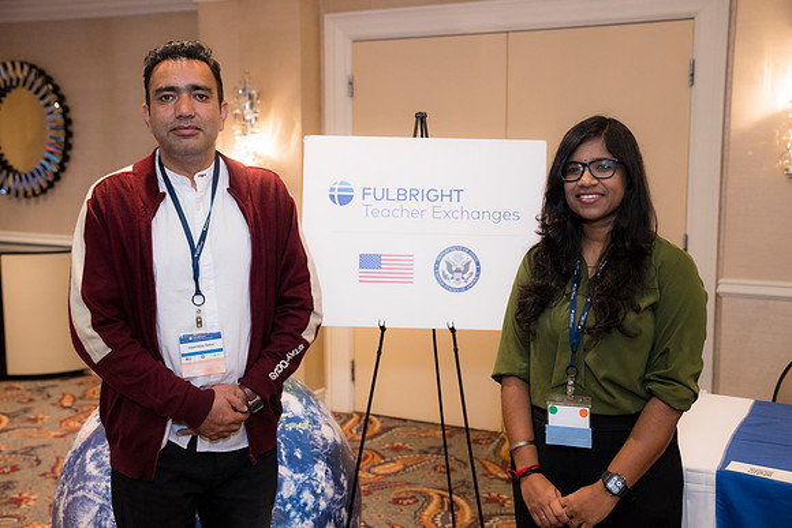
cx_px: 396
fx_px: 924
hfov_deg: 46.4
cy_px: 264
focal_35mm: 42
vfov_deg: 31.9
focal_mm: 42
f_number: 3.5
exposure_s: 1/160
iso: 800
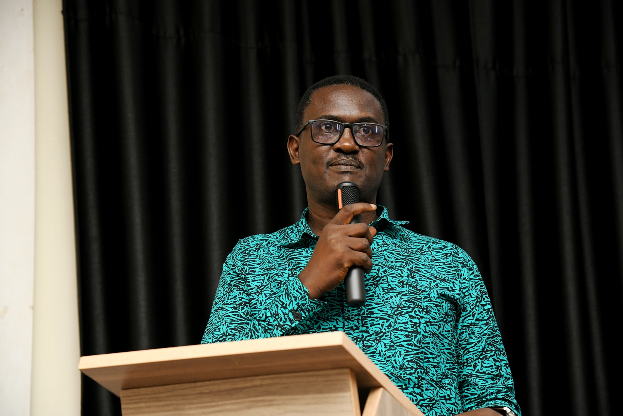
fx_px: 1471
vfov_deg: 16.1
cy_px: 208
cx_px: 312
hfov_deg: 23.9
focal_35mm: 85
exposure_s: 1/250
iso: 2000
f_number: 5.6
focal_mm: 85
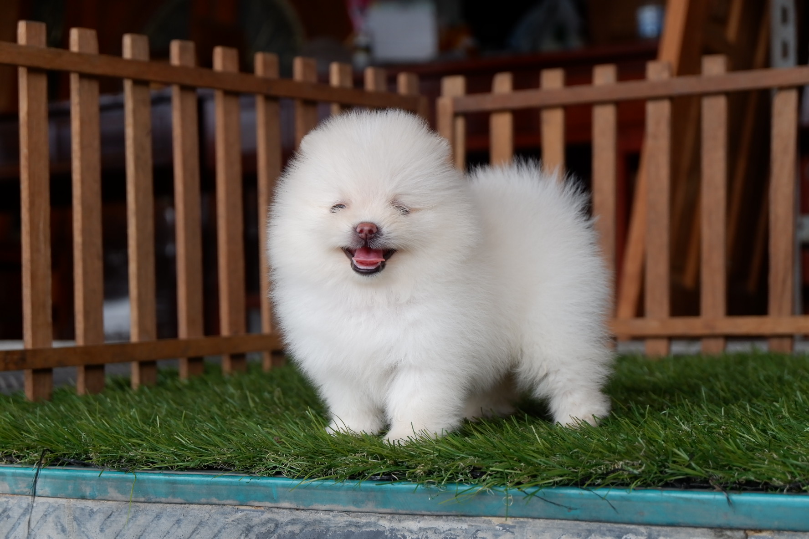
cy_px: 270
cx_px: 404
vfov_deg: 18.2
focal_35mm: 75
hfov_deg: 27.0
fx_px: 1685
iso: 400
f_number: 5.6
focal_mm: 50
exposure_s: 1/170
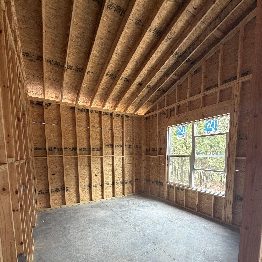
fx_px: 146
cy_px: 171
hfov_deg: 84.0
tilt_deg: -6.5
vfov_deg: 81.6
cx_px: 133
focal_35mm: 17
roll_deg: -0.5
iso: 250
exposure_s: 1/121
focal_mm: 2.22
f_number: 2.2
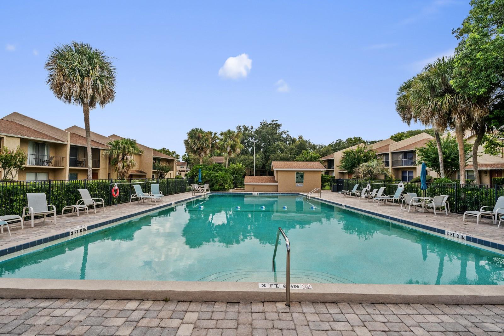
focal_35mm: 17
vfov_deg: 70.1
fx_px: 239
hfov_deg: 92.9
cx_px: 252
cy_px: 168
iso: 800
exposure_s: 1/1600
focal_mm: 17.1
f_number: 9
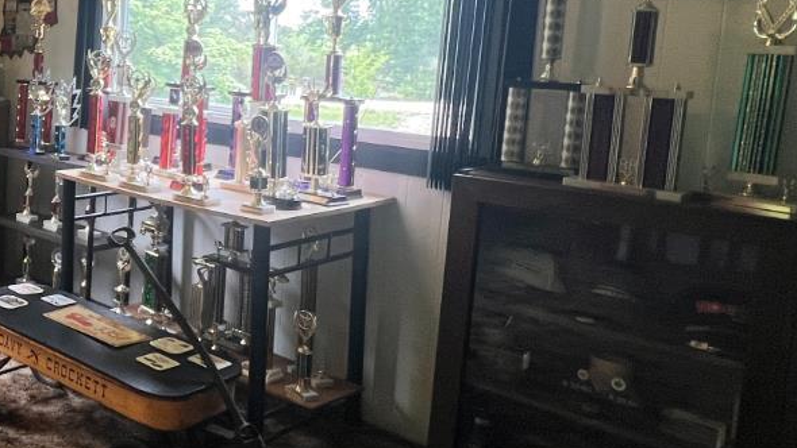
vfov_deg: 32.1
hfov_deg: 43.0
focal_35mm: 36
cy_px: 102
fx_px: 761
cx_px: -81
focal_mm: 1.57
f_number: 1.8
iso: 125
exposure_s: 1/60
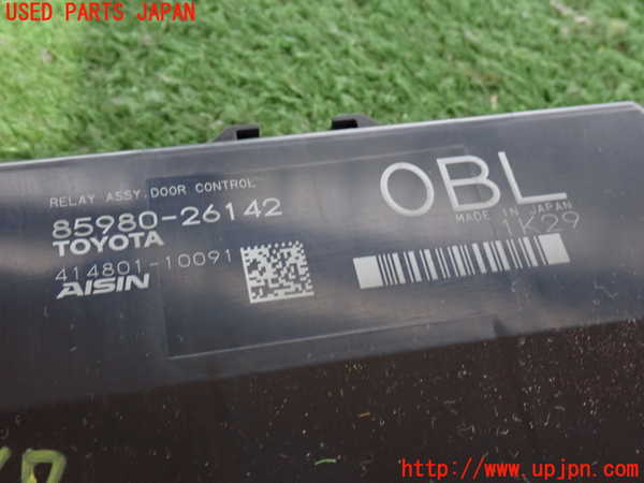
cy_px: 242
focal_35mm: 50
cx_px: 322
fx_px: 930
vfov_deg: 29.1
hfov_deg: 38.2
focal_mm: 9.01
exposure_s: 1/13
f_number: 3.2
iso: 800
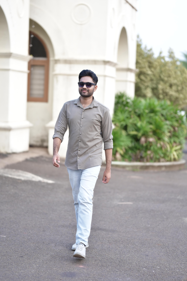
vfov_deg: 23.9
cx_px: 94
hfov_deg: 16.1
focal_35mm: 85
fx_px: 663
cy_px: 140
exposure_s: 1/800
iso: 1250
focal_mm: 85
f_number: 2
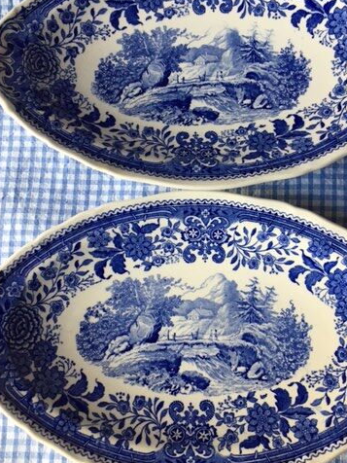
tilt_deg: -79.1
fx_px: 521
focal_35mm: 39
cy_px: 199
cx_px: 192
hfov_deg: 36.8
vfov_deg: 47.7
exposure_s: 1/33
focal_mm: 4.15
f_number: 2.2
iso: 25
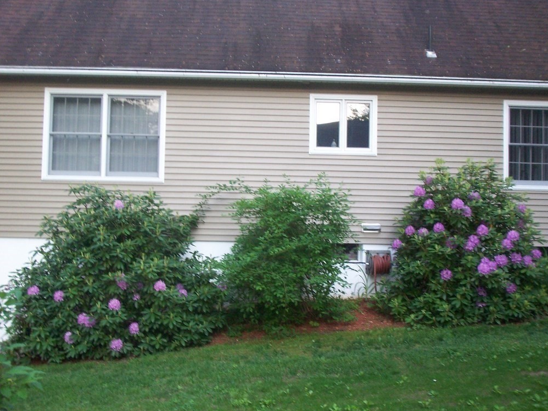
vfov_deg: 36.0
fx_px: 633
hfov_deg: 46.8
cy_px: 201
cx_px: 281
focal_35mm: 40
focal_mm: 6.4
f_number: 3.9
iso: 200
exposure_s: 1/60
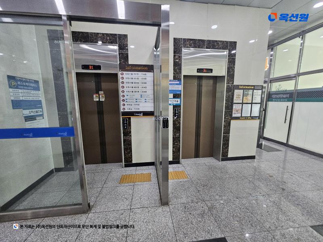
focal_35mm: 13
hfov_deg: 106.2
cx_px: 162
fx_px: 121
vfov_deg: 89.9
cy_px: 121
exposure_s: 1/30
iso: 640
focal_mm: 2.2
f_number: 2.2
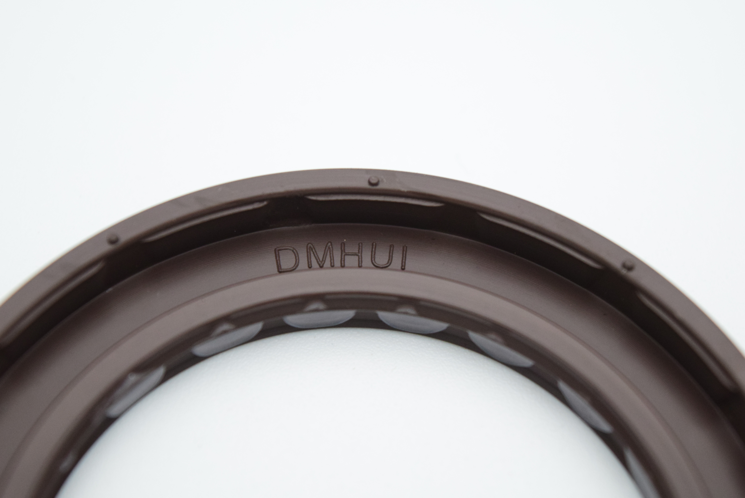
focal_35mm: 82
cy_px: 249
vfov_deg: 16.6
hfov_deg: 24.6
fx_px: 1709
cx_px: 372
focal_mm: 55
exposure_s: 1/80
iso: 1600
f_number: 5.6
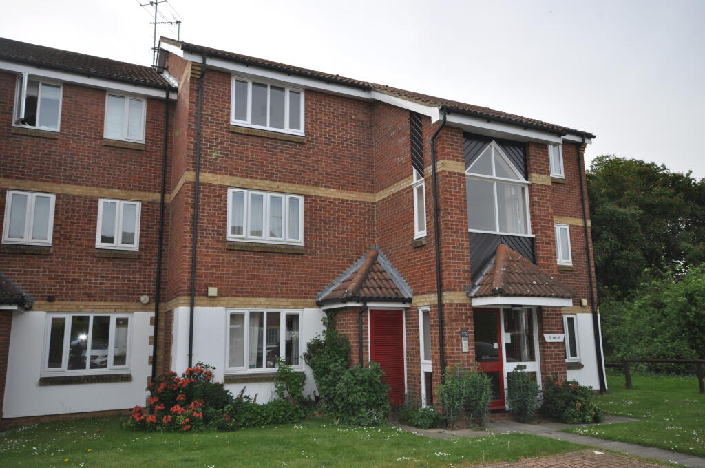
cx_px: 352
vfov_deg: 47.8
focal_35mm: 27
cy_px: 234
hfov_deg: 67.4
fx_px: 528
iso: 200
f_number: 9
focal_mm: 18
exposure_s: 1/200
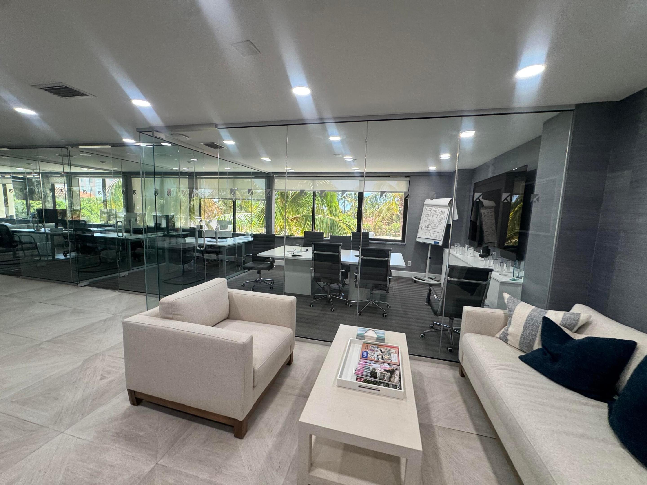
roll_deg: -2.5
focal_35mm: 14
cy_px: 242
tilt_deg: -6.3
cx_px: 324
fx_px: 262
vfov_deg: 85.7
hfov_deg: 102.1
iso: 125
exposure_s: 1/120
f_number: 2.2
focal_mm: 2.22
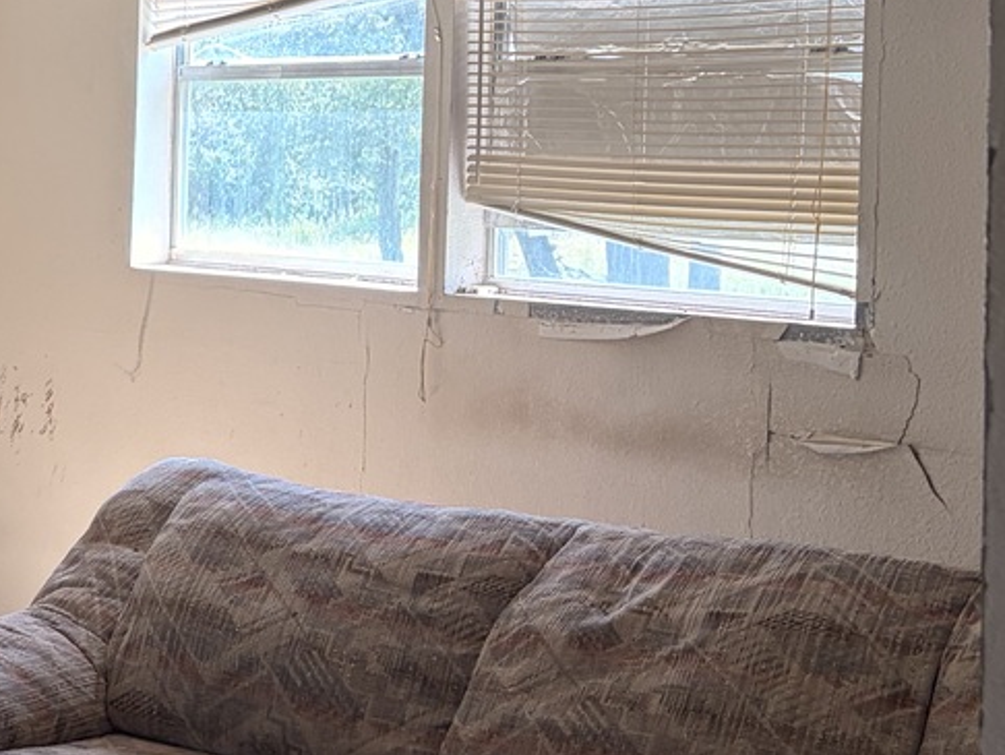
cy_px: 159
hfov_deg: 22.8
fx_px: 2237
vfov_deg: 19.0
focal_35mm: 77
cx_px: -263
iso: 64
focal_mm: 5.96
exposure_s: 1/121
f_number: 1.6
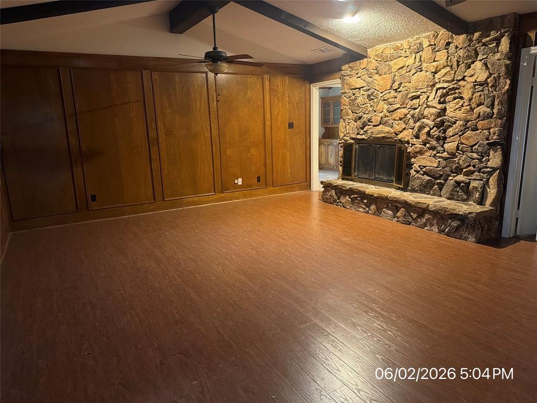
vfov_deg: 56.8
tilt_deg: -11.8
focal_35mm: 24
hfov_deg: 71.6
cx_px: 268
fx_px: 372
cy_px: 202
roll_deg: +1.2
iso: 800
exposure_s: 1/40
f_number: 1.78
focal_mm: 6.76
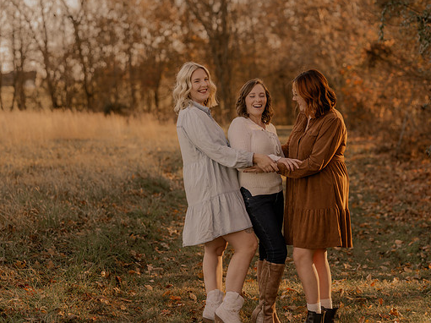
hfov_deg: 21.1
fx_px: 1157
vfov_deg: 15.9
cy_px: 160
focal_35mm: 93
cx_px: 237
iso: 200
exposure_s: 1/320
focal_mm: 85
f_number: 2.8
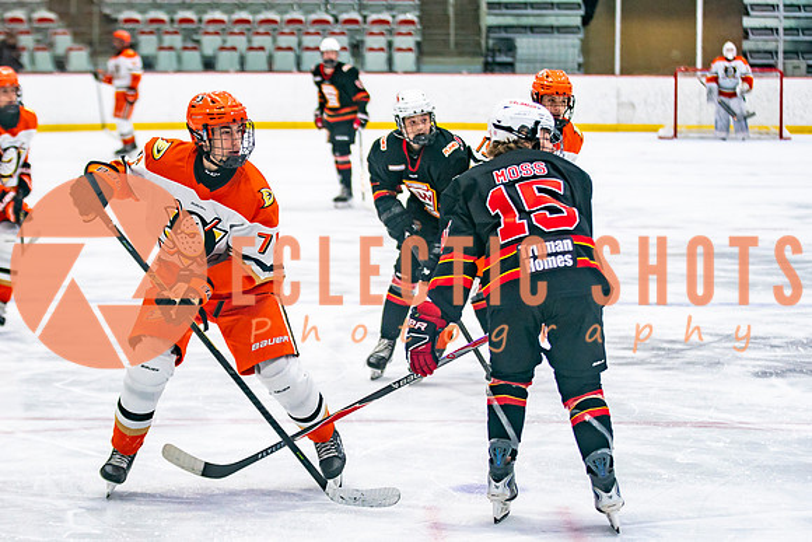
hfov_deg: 15.0
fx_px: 3085
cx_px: 265
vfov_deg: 10.0
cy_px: 319
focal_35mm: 137
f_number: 2.8
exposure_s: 1/640
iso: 800
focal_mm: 85
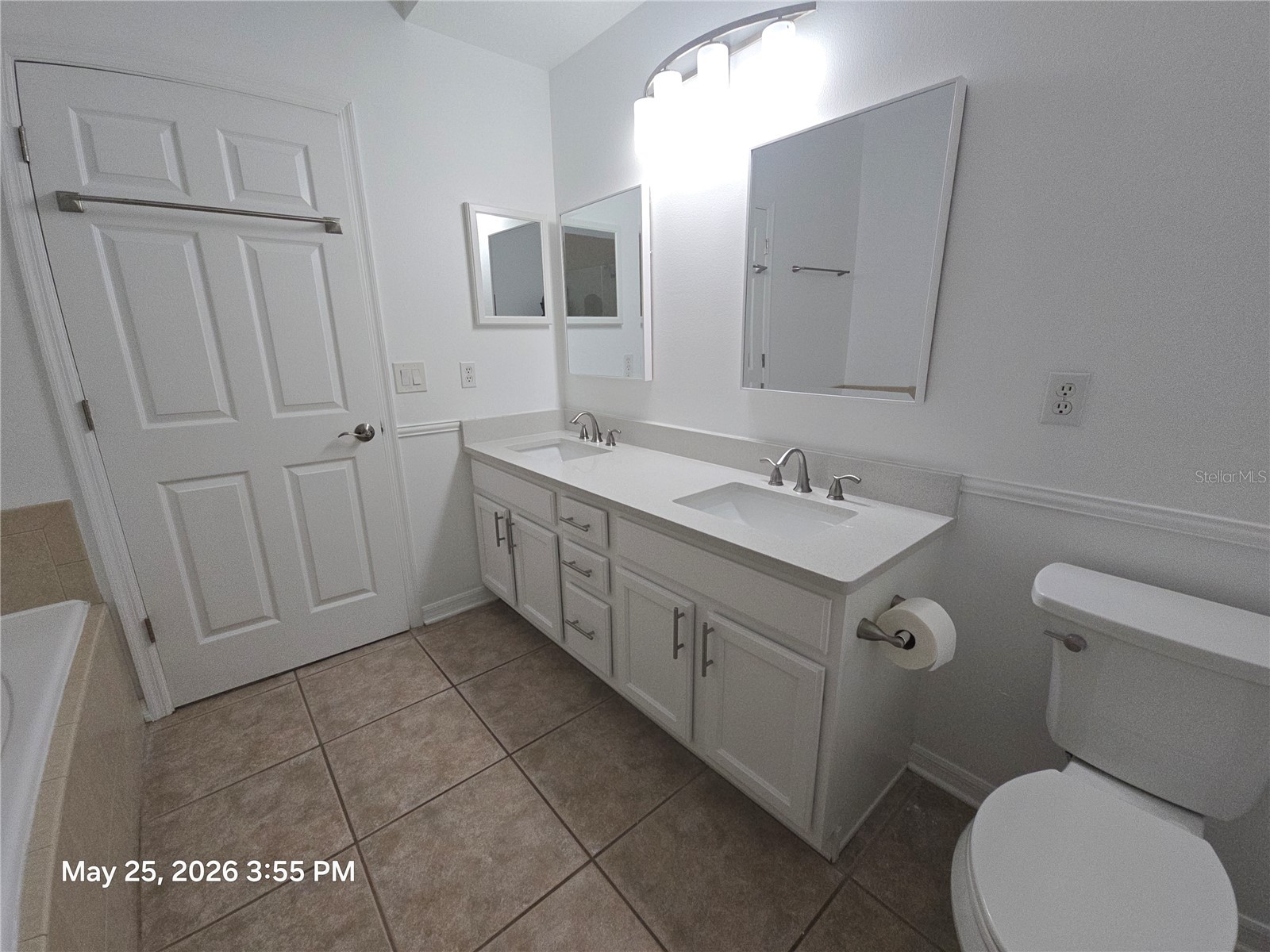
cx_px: 635
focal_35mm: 13
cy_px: 476
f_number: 2.2
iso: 64
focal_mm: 2.2
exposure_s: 1/60
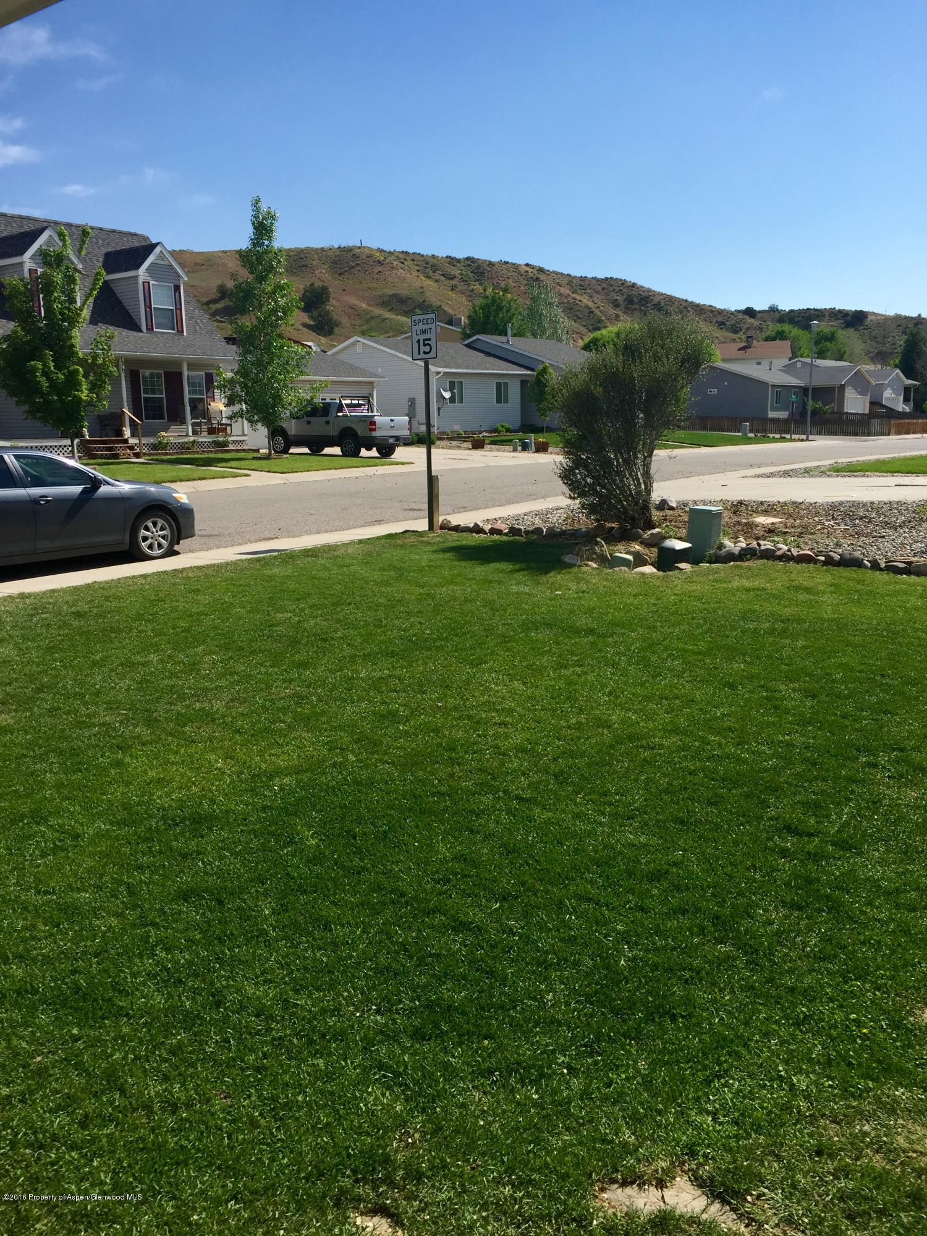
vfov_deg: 61.7
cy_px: 618
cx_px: 464
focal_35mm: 29
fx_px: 1035
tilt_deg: -9.5
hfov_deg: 48.2
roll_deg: -0.1
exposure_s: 1/2326
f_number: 2.2
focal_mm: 4.15
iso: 32
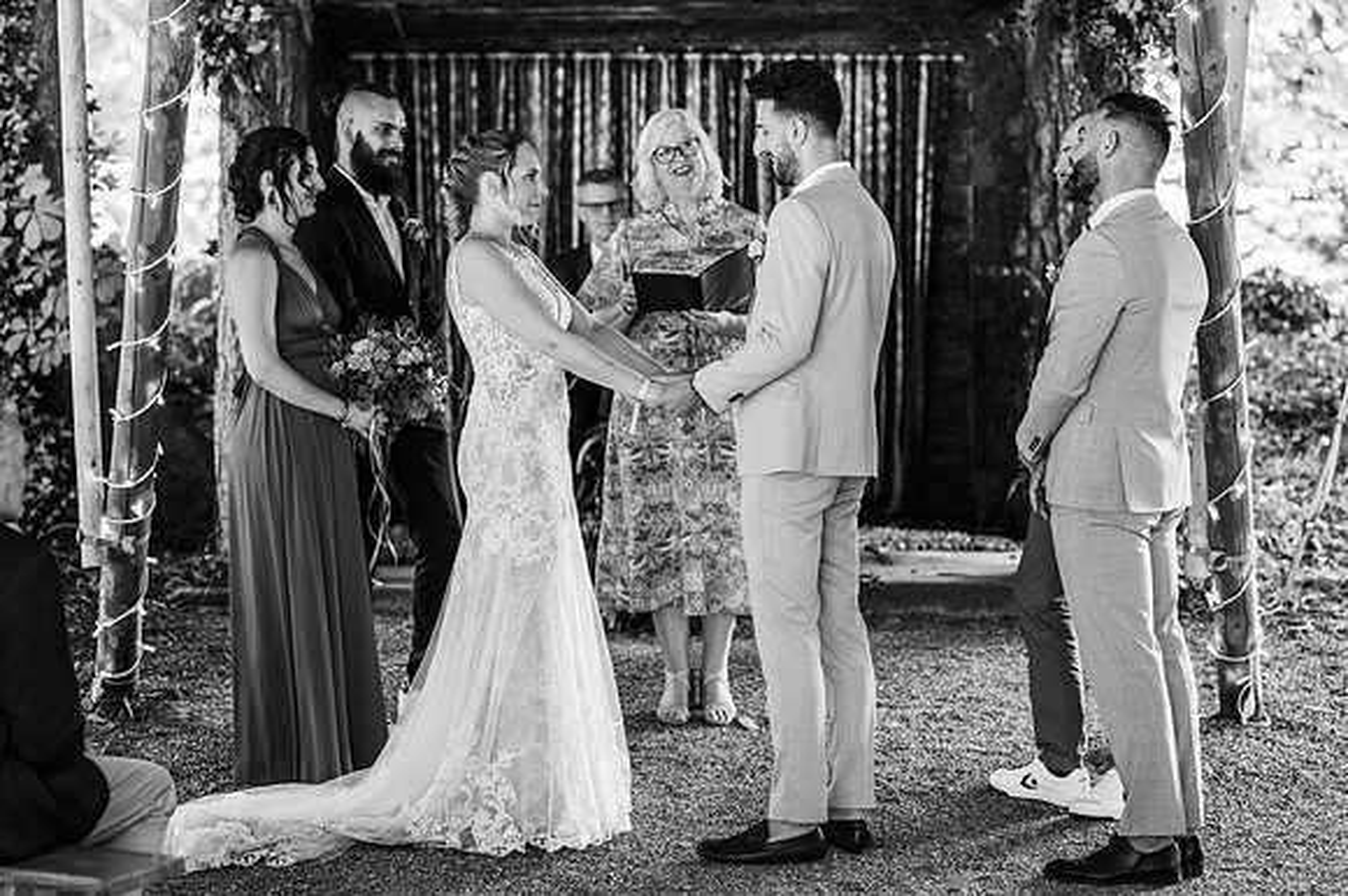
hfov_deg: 23.9
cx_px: 674
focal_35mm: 85
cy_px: 448
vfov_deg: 16.1
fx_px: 3181
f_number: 2.5
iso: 1000
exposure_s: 1/200
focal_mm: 85
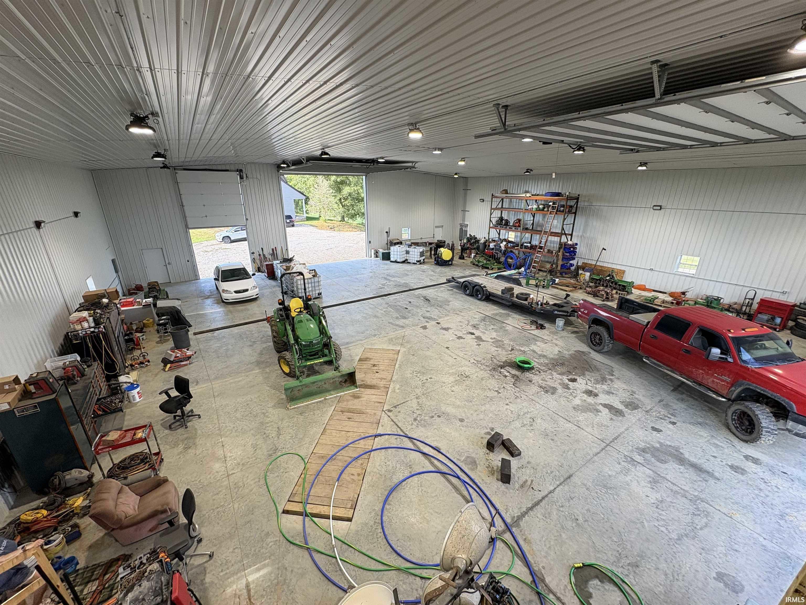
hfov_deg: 102.1
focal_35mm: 14
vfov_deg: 85.7
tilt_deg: -18.4
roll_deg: +1.3
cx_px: 403
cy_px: 302
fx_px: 326
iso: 50
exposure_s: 1/126
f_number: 2.2
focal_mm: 2.22
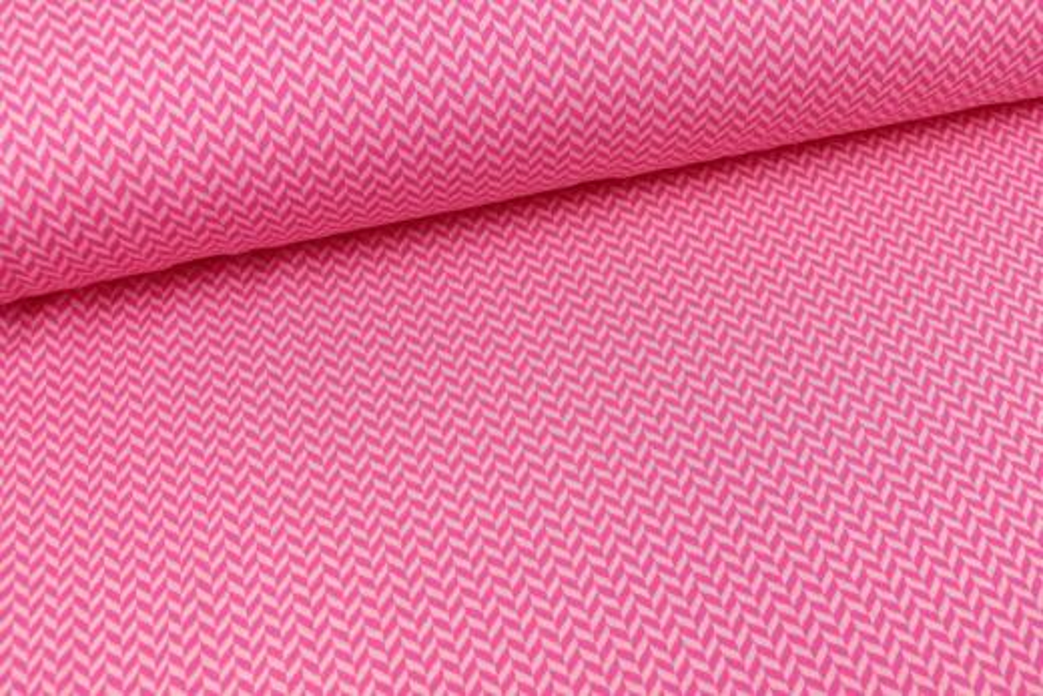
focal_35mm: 38
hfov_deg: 50.7
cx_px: 522
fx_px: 1101
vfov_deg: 35.1
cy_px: 348
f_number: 3.1
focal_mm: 13.7
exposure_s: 1/80
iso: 160
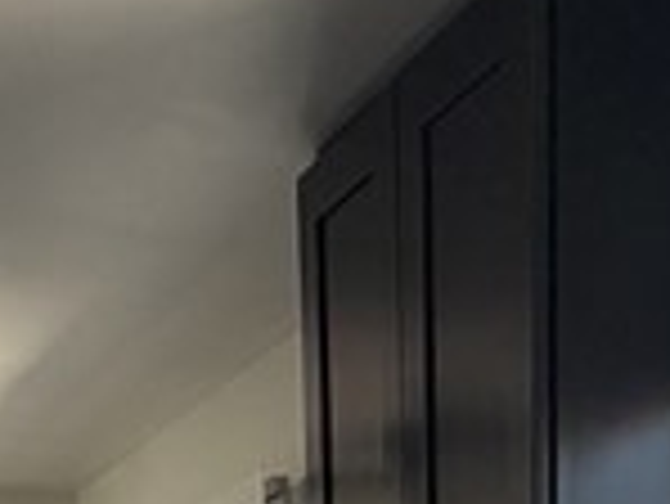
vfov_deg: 12.1
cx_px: 414
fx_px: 1860
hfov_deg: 20.4
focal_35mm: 96
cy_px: 1246
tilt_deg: -13.7
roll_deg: +1.2
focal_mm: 2.22
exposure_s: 1/121
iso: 64
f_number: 2.2
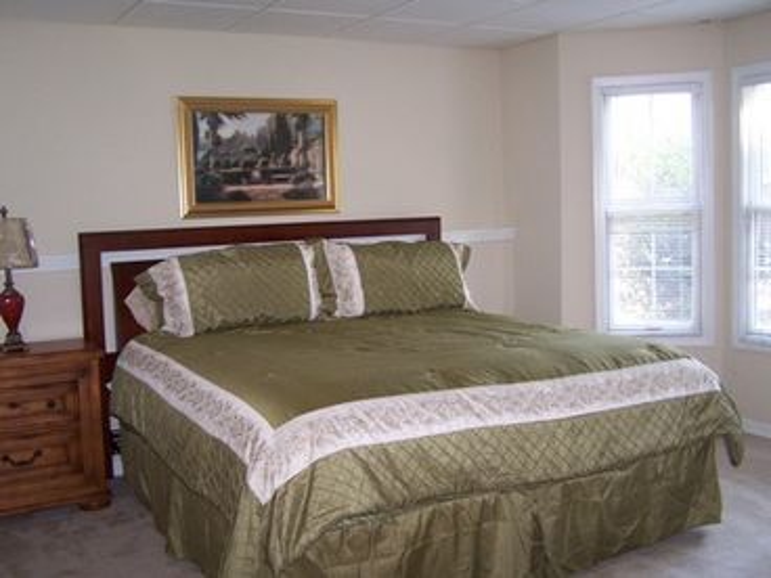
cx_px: 386
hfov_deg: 49.0
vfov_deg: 37.7
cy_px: 289
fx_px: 846
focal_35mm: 38
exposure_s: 1/60
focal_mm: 6.3
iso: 140
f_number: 2.8
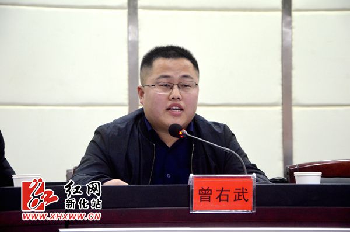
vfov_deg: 11.4
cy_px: 116
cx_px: 175
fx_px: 1164
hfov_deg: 17.1
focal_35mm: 120
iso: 1600
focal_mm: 80
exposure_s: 1/30
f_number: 5.3
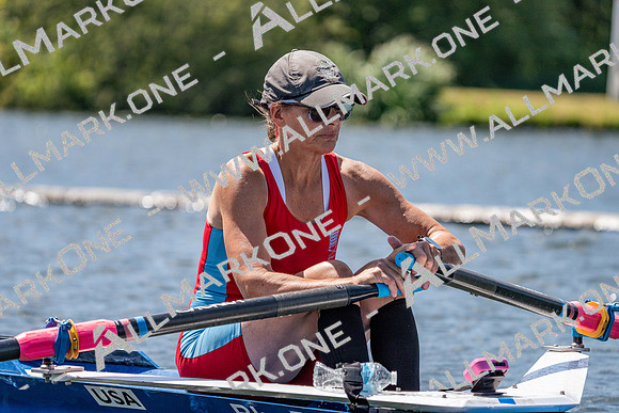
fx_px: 4850
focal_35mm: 282
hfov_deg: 7.3
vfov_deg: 4.9
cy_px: 206
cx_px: 310
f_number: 5.6
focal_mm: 282
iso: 320
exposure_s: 1/2000
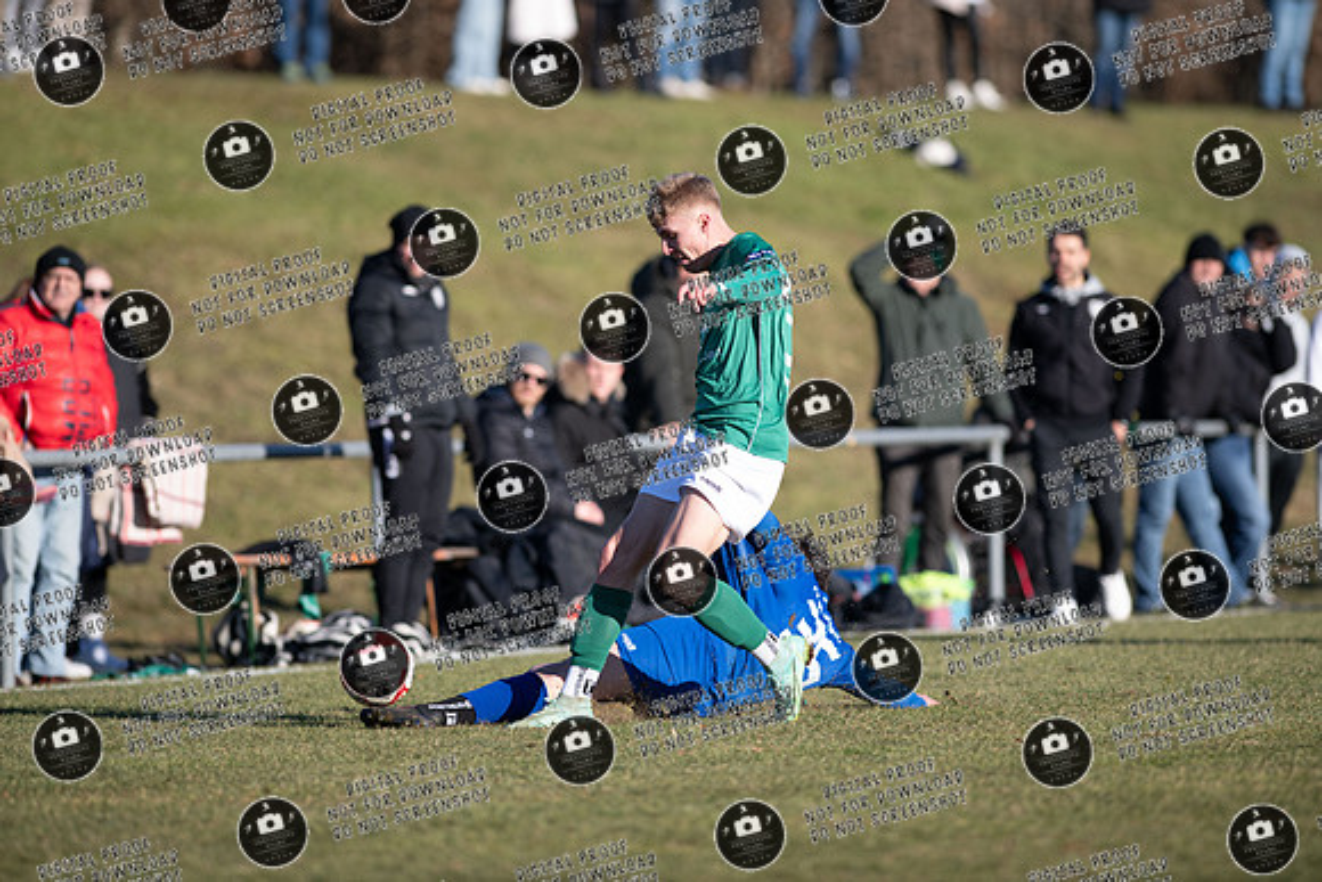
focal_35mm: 314
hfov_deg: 6.6
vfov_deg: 4.4
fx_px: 11532
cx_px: 692
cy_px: 421
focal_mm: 300
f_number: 3.2
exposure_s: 1/1600
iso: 160
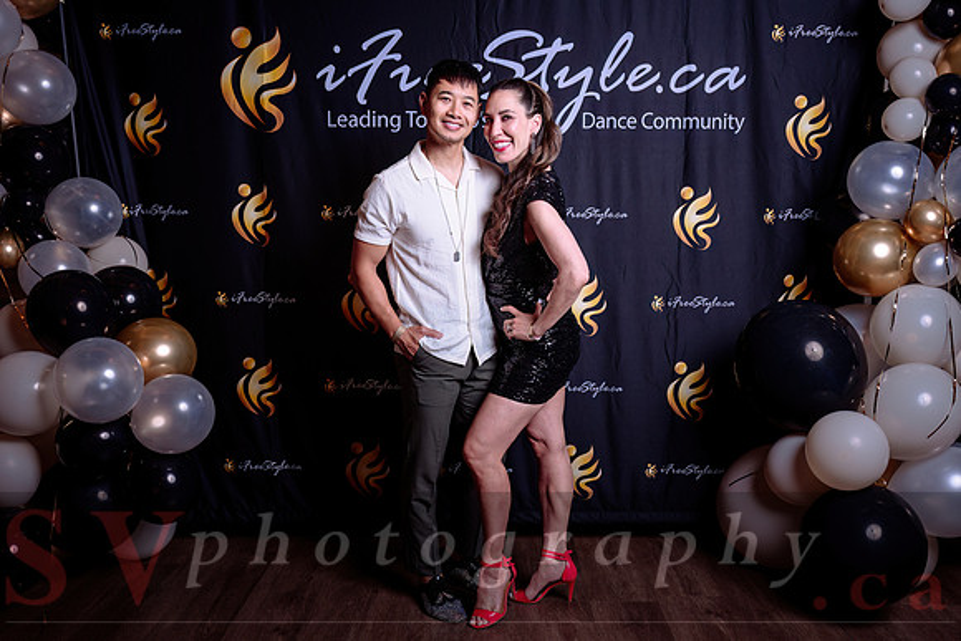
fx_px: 987
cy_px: 347
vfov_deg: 36.0
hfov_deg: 51.9
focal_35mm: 37
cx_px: 481
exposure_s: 1/160
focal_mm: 33.5
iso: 125
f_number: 4
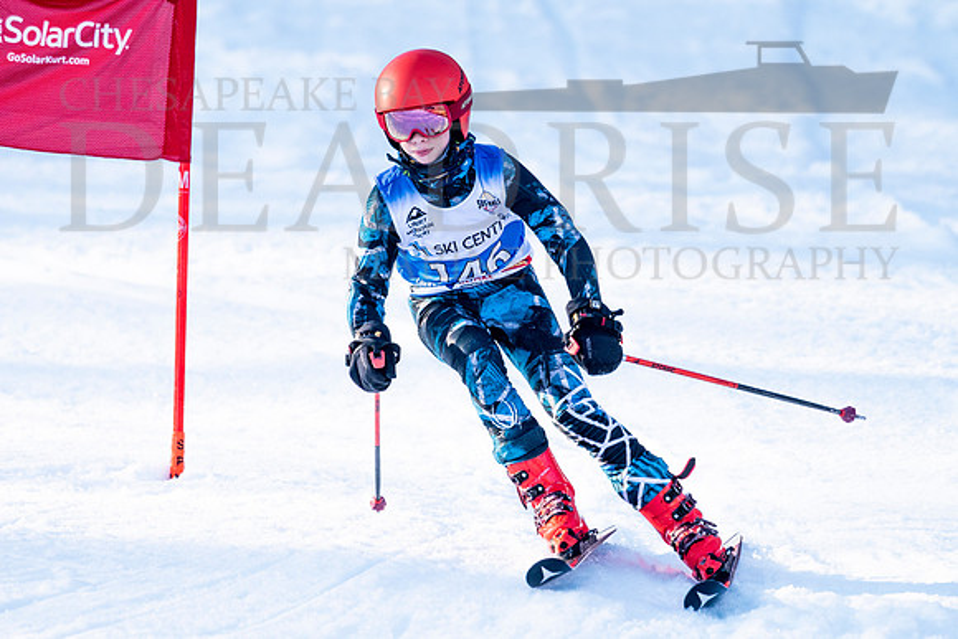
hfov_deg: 3.2
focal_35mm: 640
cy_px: 283
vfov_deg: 2.1
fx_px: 17044
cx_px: 410
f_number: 8
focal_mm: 560
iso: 1250
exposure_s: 1/2000
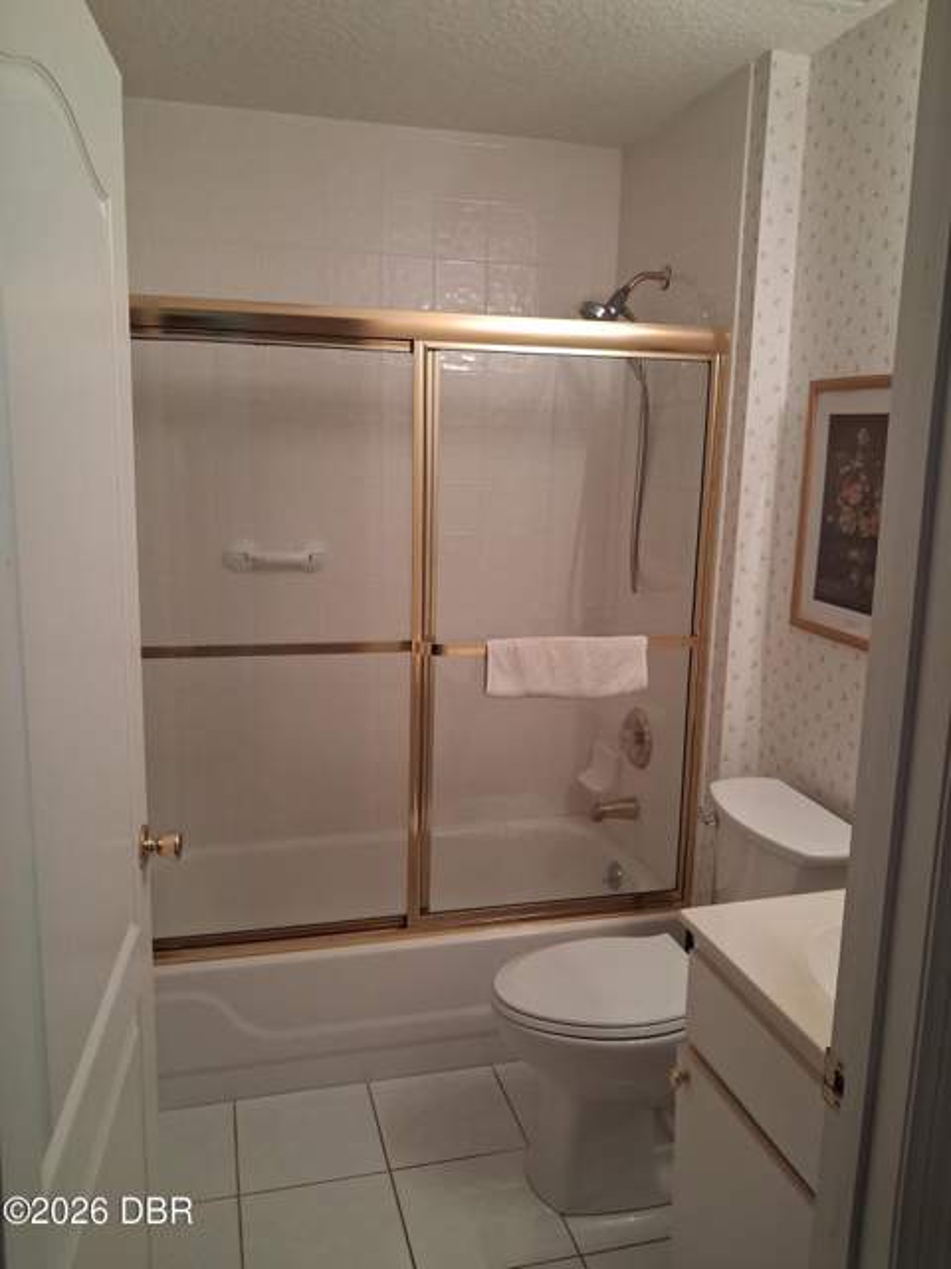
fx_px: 989
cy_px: 634
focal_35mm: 27
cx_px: 476
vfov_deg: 65.3
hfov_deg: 51.4
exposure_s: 1/100
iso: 250
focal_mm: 4
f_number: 1.8
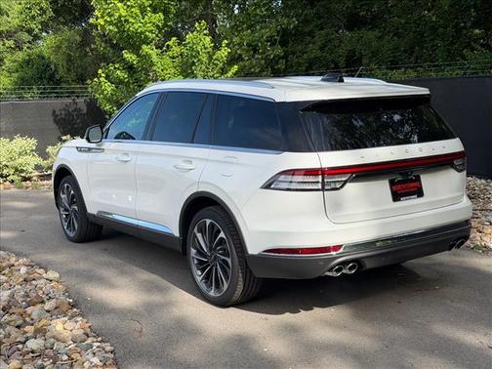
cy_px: 184
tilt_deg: -7.6
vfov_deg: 30.3
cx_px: 246
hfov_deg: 39.7
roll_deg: +2.9
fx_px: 682
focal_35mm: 48
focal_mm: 6.76
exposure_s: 1/2415
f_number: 1.78
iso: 64
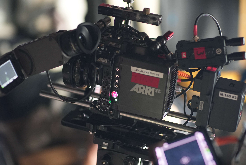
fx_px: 581
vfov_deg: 16.1
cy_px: 82
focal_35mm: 85
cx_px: 123
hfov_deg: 23.9
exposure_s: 1/160
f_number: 2
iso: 4000
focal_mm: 85
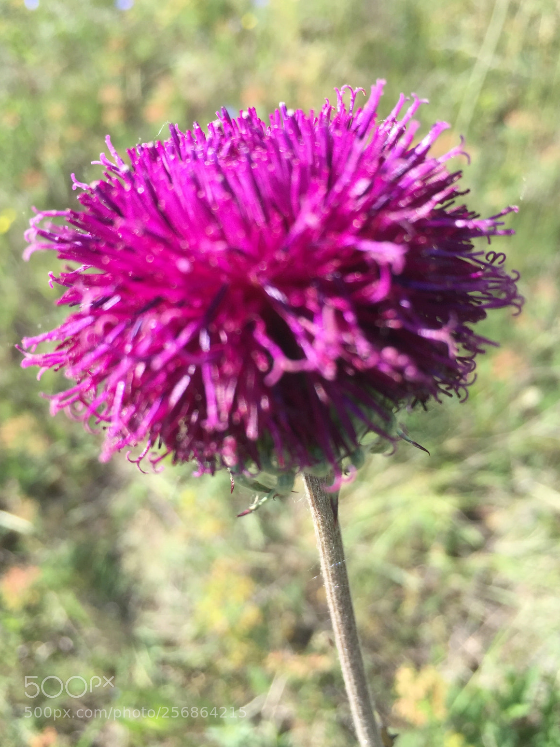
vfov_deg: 60.0
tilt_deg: -53.6
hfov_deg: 46.8
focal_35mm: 30
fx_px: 647
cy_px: 364
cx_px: 284
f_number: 2.2
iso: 32
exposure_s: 1/534
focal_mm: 4.15
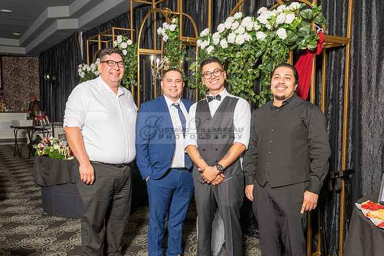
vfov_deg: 38.4
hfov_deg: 55.3
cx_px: 186
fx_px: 367
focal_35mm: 34
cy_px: 147
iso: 800
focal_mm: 24
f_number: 6.3
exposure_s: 1/160
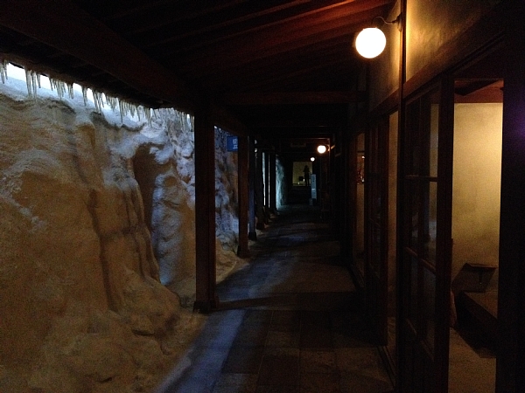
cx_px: 262
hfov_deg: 52.6
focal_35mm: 35
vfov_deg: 40.7
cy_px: 196
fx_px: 531
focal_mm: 4.28
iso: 800
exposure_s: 1/15
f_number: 2.4
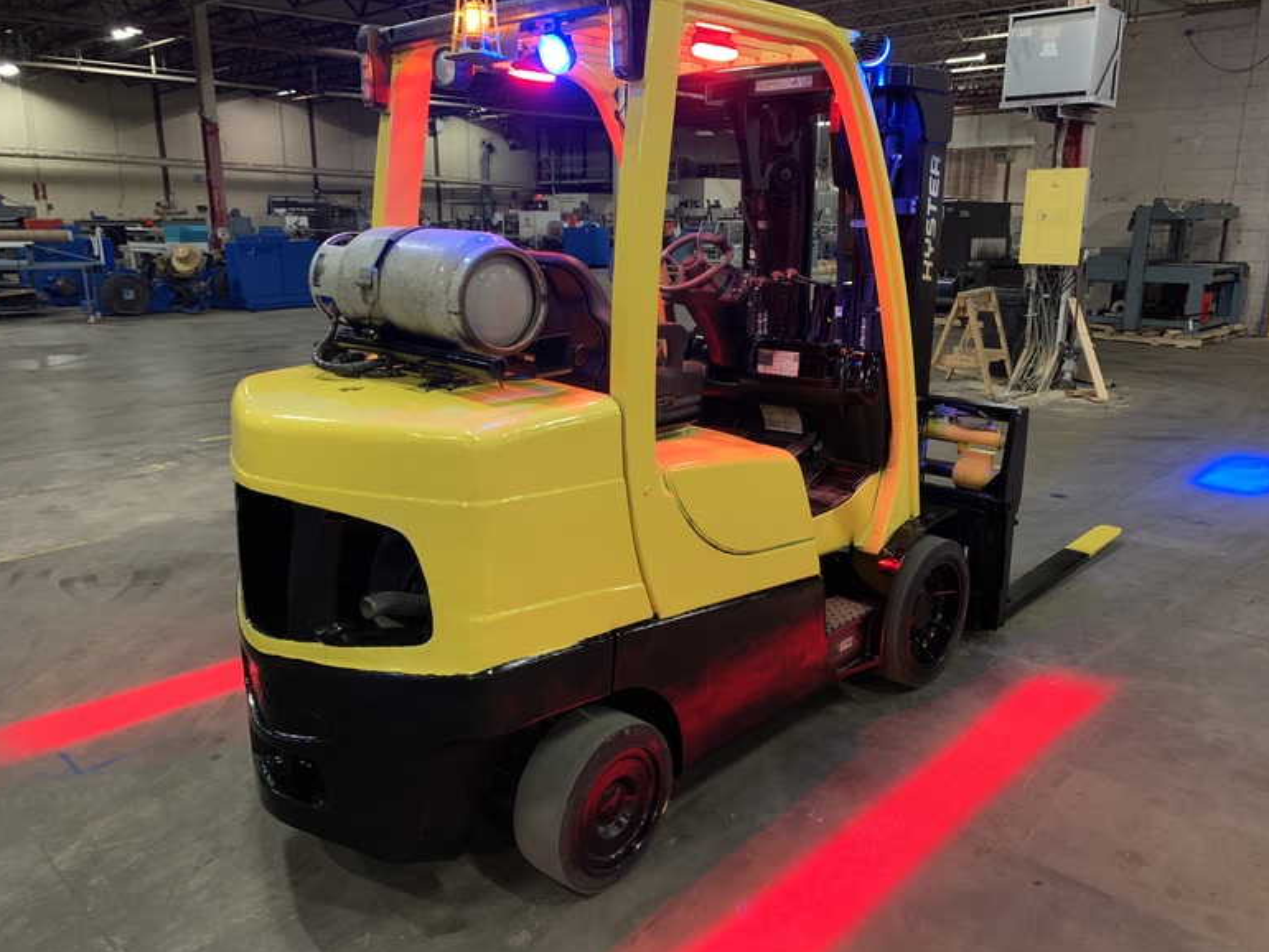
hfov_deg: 65.3
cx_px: 641
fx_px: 990
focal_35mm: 27
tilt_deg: -15.0
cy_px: 464
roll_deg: -0.2
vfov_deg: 51.4
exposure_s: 1/32
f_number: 1.8
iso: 400
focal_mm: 4.25
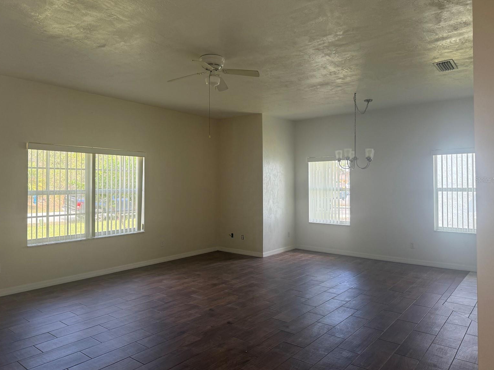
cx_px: 248
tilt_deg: +0.4
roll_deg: +0.3
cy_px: 180
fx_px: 357
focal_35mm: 25
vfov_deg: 54.9
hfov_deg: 69.4
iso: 125
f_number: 1.78
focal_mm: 6.76
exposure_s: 1/235
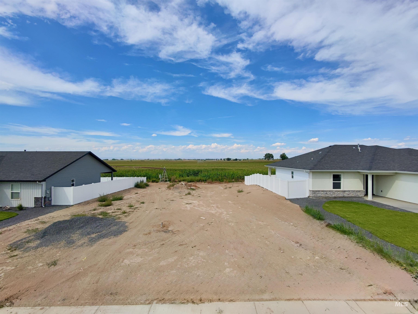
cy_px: 157
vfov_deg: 78.1
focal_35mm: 16
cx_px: 209
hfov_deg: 94.5
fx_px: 193
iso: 102
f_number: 2.55
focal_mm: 16
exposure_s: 1/1765
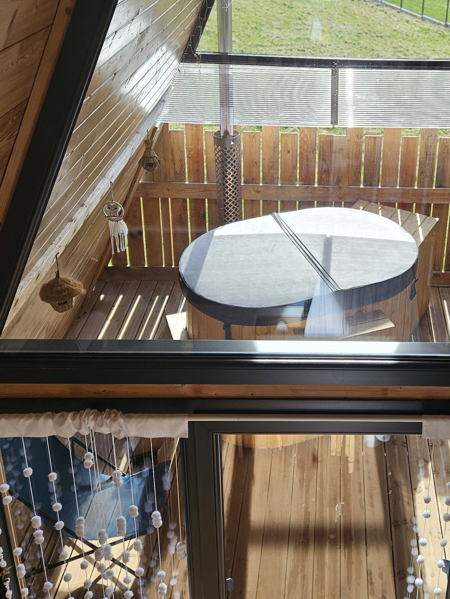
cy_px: 180
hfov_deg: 34.4
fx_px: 711
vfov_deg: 44.8
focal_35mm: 41
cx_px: 340
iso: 25
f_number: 1.8
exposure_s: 1/374
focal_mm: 5.4
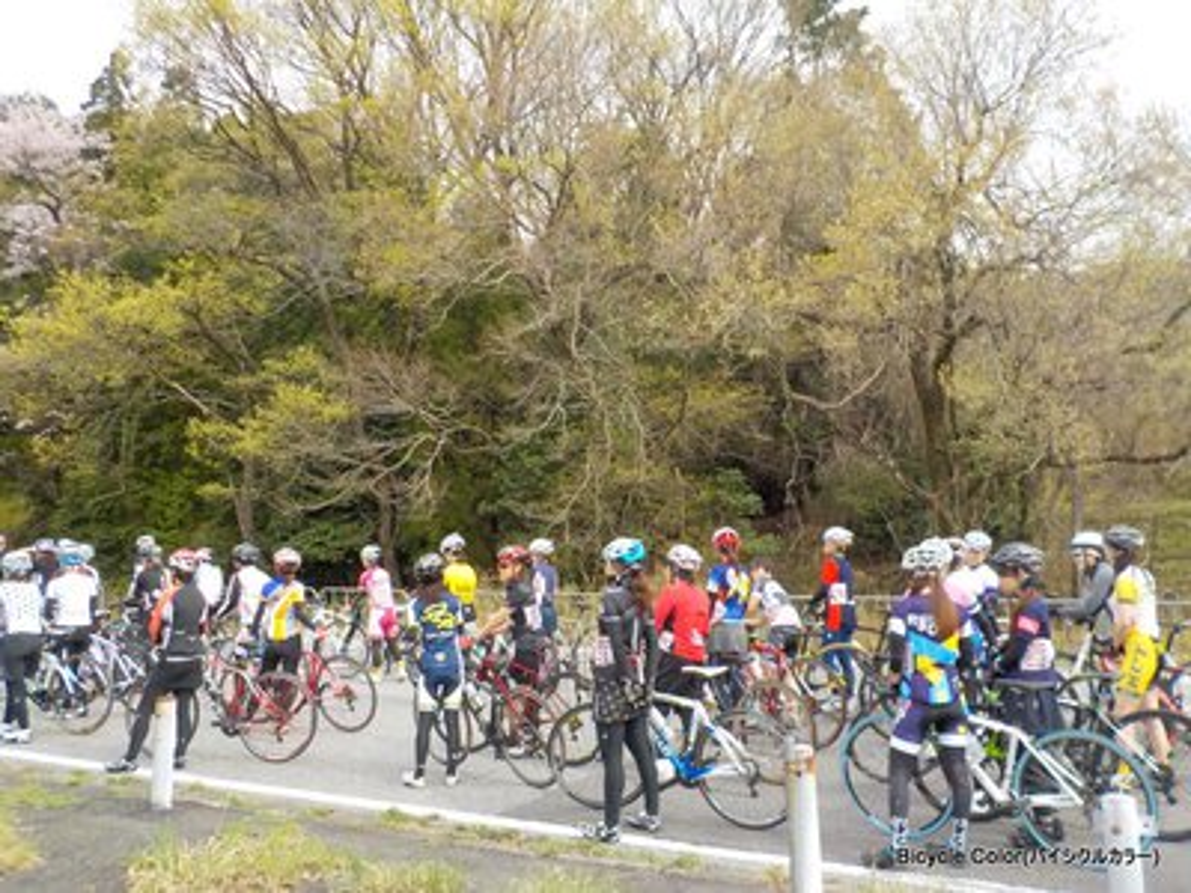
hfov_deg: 60.0
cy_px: 446
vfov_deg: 46.8
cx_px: 596
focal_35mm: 30
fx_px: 1032
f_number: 3.3
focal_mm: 4.1
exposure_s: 1/400
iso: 125
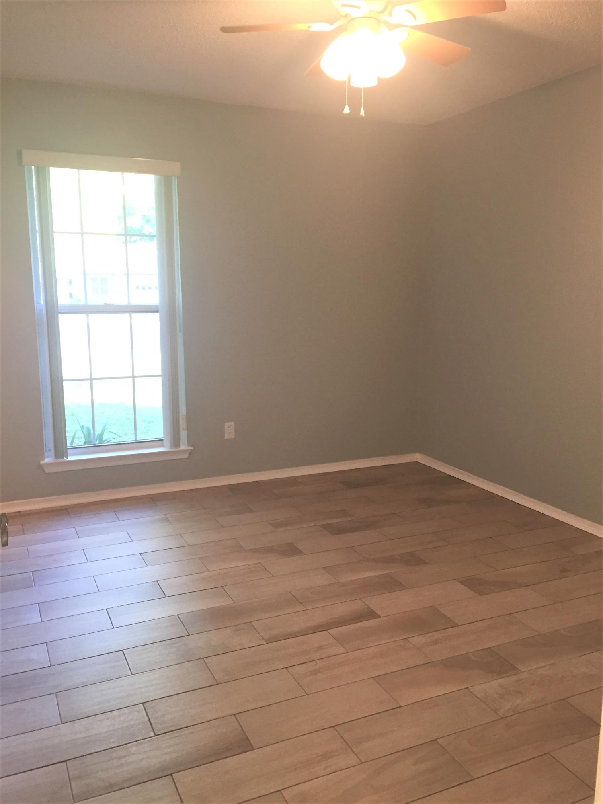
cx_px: 302
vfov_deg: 61.7
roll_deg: +0.0
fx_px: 674
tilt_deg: -8.5
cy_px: 402
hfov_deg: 48.2
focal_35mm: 29
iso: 125
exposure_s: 1/30
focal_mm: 4.15
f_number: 2.2
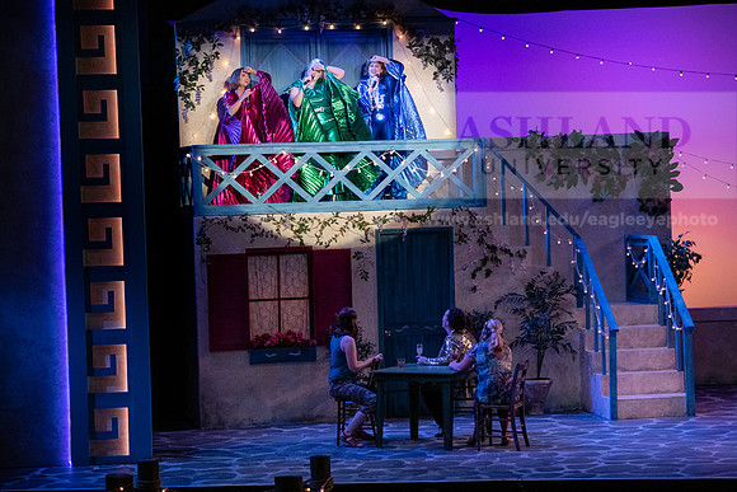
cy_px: 246
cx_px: 368
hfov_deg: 17.6
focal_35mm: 116
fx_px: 2375
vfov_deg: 11.8
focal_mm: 116
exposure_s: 1/400
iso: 3200
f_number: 3.5
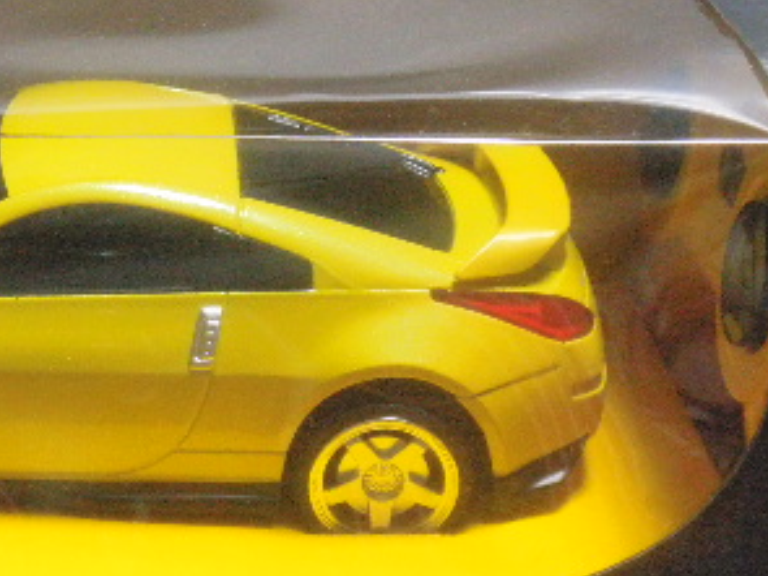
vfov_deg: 13.1
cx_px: 49
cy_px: 289
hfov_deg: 17.1
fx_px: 2506
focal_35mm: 113
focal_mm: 9.1
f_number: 4.3
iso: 200
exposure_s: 1/20
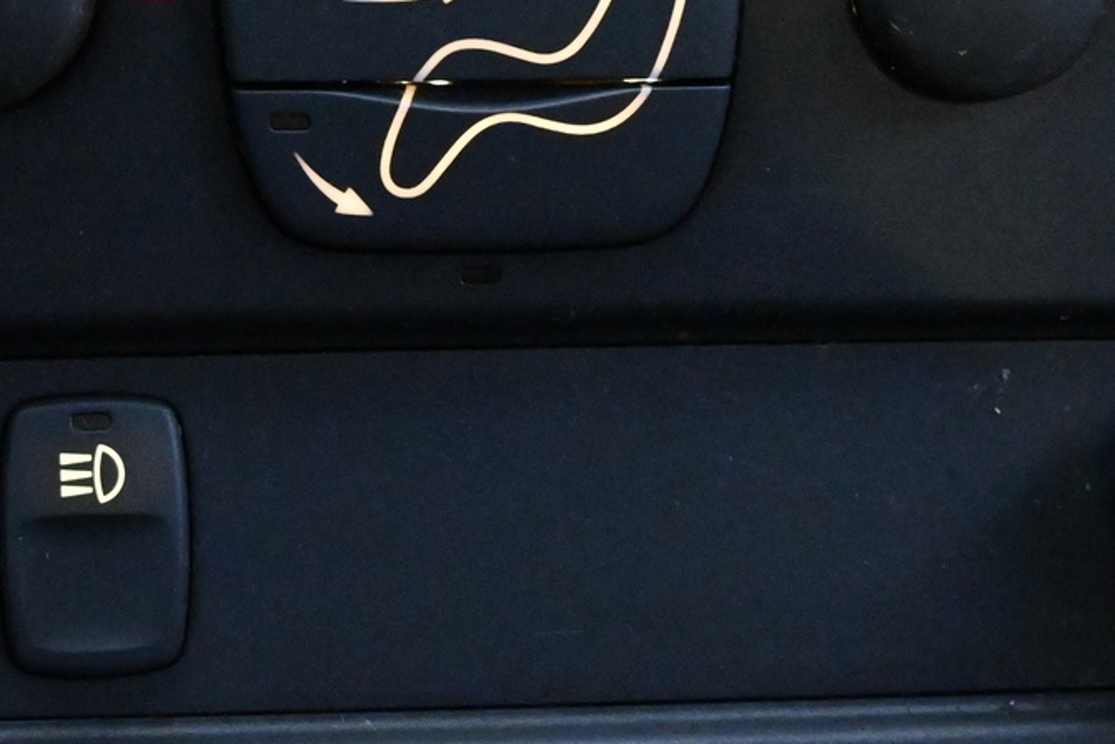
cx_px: 464
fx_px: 2695
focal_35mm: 87
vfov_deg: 15.6
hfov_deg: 23.3
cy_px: 108
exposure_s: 1/40
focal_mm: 24
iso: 11400
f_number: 4.2
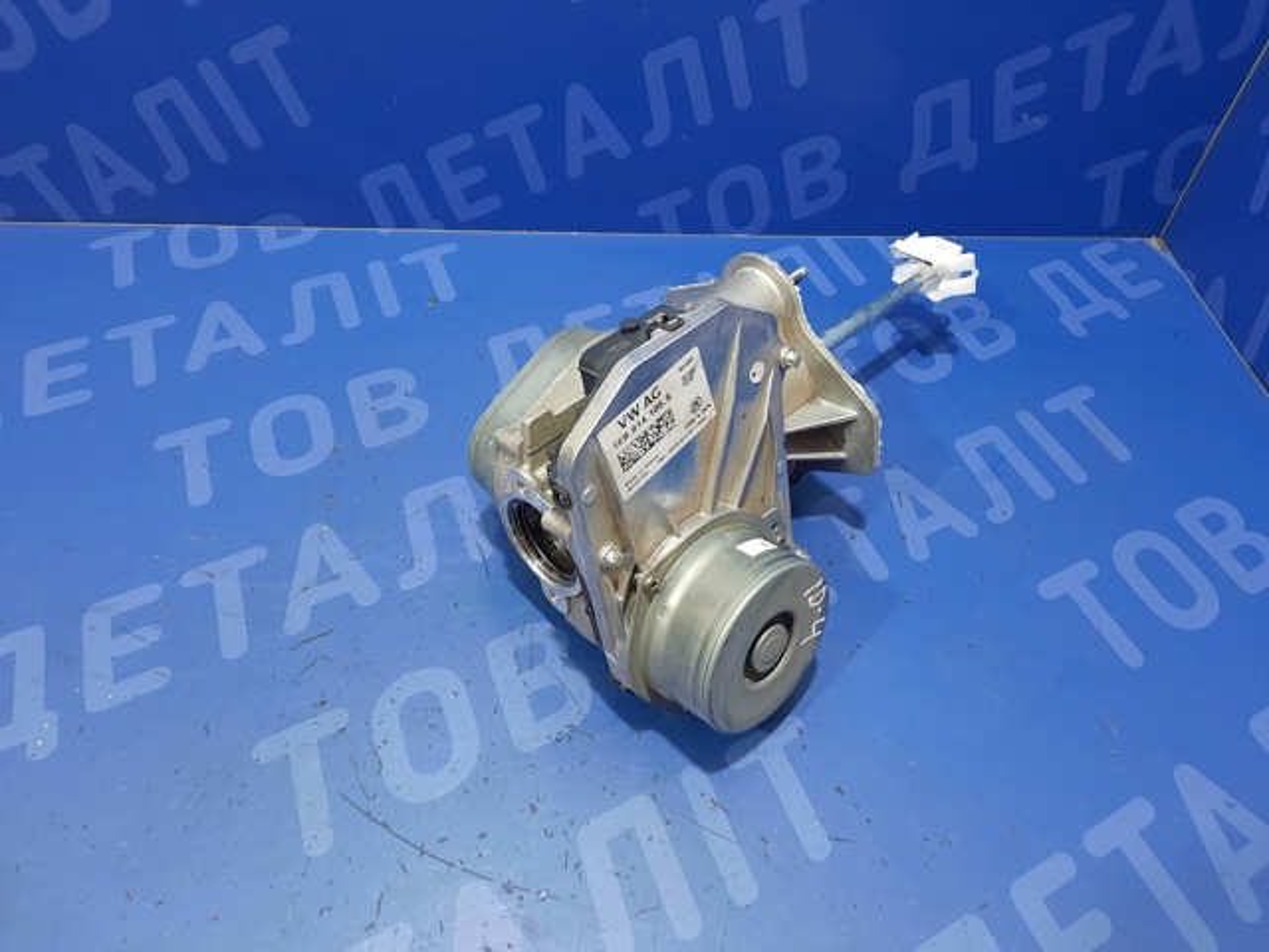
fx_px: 916
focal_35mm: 25
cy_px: 476
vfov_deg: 54.9
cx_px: 634
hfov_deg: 69.4
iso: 320
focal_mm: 4.6
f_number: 2
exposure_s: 1/33
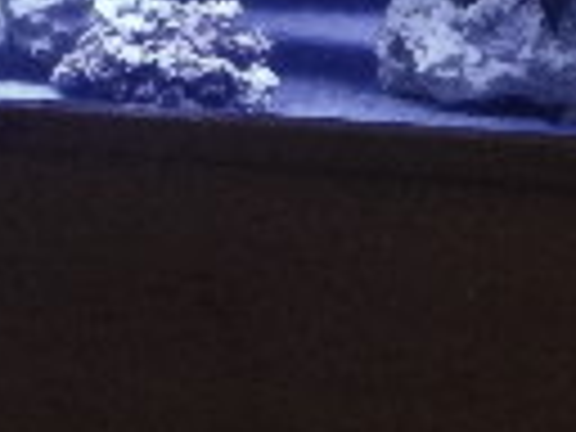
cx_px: -144
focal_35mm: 120
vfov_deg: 11.9
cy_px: -162
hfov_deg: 15.7
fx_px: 1997
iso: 200
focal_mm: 4.3
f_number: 2.8
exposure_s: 1/8
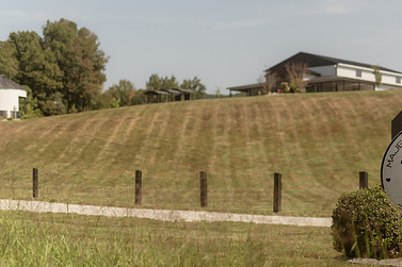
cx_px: 300
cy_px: 134
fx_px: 893
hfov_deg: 25.1
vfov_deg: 17.0
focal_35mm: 80
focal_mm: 50
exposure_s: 1/12800
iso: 160
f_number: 1.4
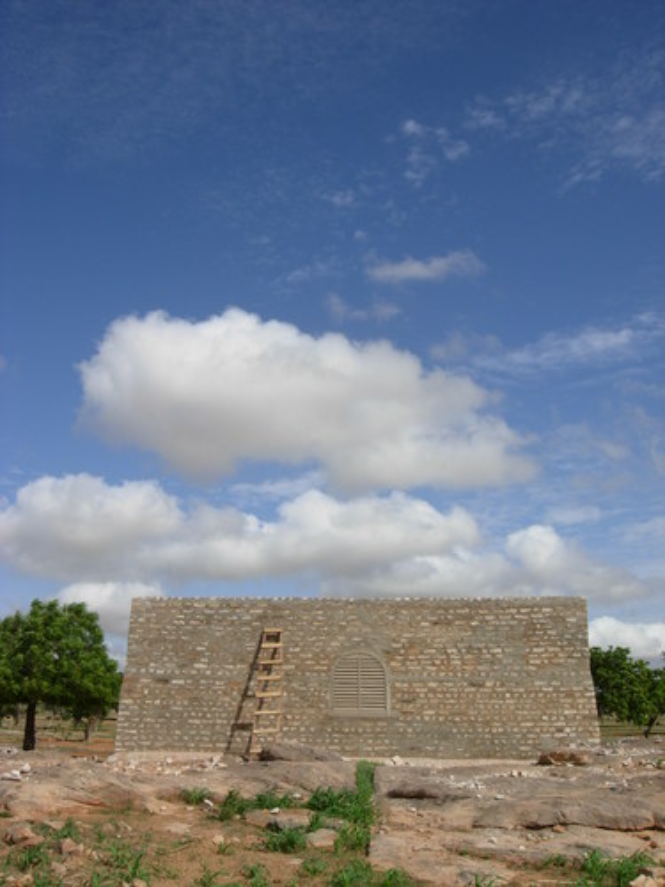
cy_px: 444
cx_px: 332
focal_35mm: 36
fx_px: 922
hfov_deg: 39.7
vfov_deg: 51.4
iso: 50
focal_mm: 7.5
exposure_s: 1/443
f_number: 7.6
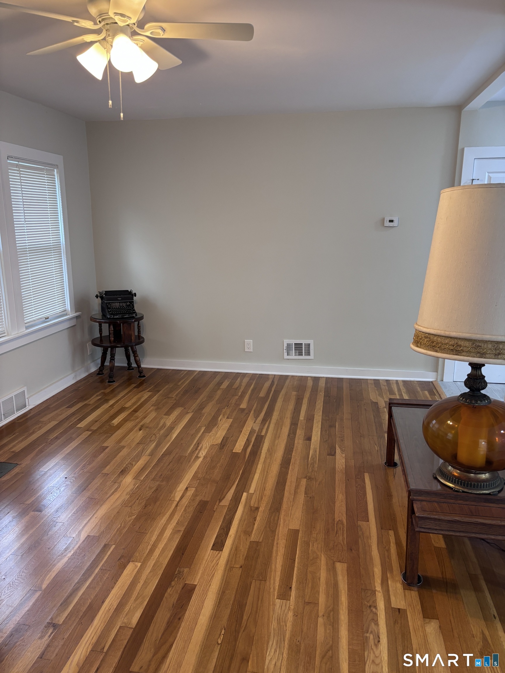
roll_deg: -1.3
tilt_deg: -13.4
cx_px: 252
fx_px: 506
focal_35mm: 26
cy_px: 336
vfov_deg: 67.3
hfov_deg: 53.1
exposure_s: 1/60
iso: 125
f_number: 1.6
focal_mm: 5.96
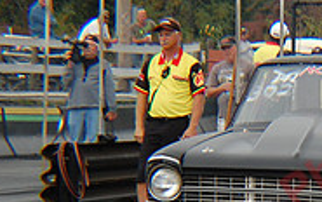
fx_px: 2315
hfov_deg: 7.9
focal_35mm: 264
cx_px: 312
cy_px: 193
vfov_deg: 5.0
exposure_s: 1/500
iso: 400
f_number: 5.6
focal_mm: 55
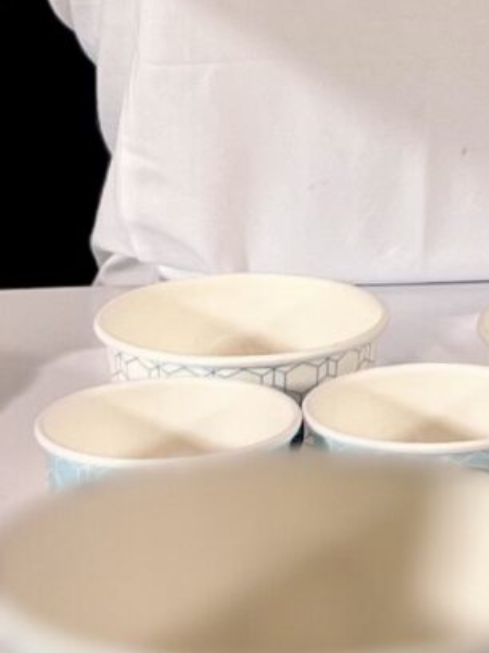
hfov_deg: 9.0
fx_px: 3070
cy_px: -144
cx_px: 575
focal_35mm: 163
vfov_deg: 11.8
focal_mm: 5.7
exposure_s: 1/120
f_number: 1.5
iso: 40
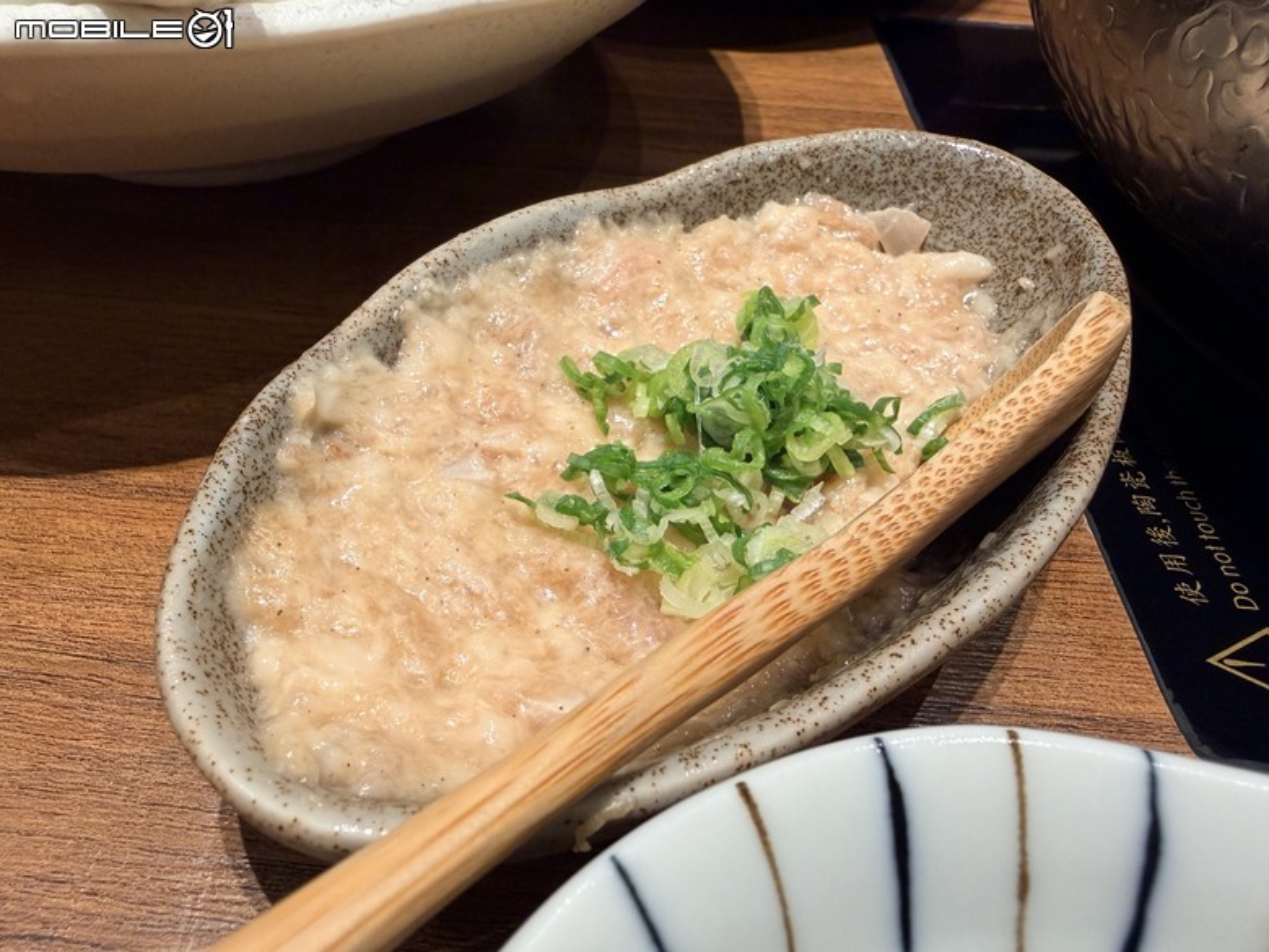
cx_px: 634
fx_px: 880
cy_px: 476
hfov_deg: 71.6
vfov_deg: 56.8
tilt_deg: -47.3
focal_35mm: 24
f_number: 2.2
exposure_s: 1/121
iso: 200
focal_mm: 2.22
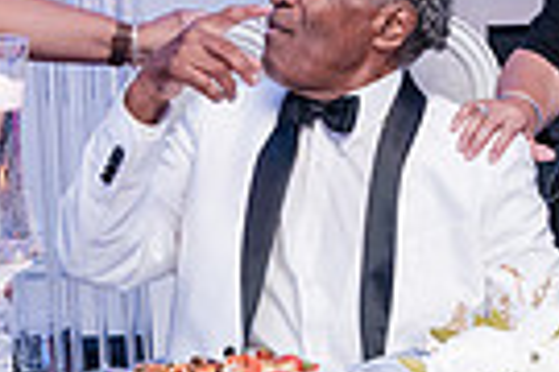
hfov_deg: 13.4
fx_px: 2329
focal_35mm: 150
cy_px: -60
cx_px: 638
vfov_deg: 9.0
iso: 5000
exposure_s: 1/250
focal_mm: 35
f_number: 5
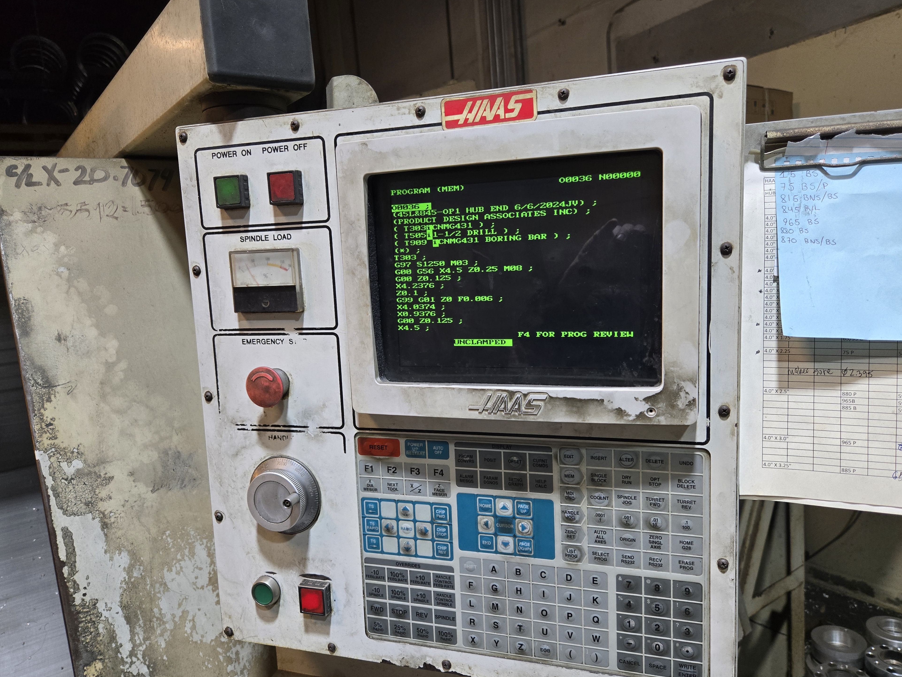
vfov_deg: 56.8
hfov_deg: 71.6
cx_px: 447
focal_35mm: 24
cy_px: 343
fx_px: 625
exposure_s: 1/120
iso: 160
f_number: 1.8
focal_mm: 5.4
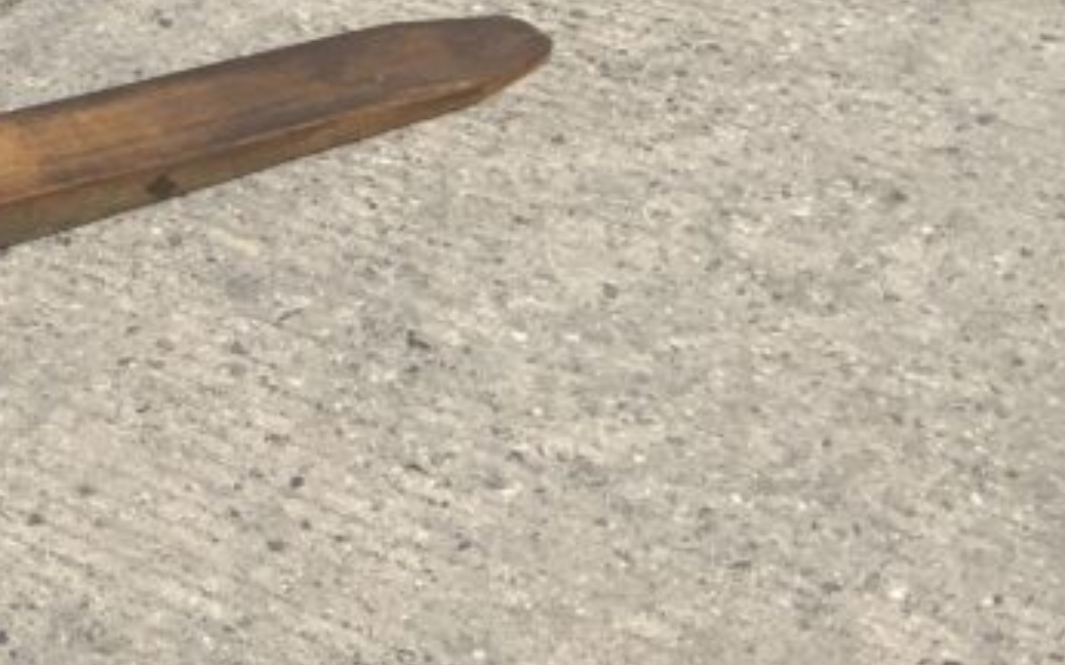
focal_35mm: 91
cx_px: -237
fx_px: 2640
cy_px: -222
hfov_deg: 21.1
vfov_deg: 13.8
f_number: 1.8
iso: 16
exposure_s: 1/2801
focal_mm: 3
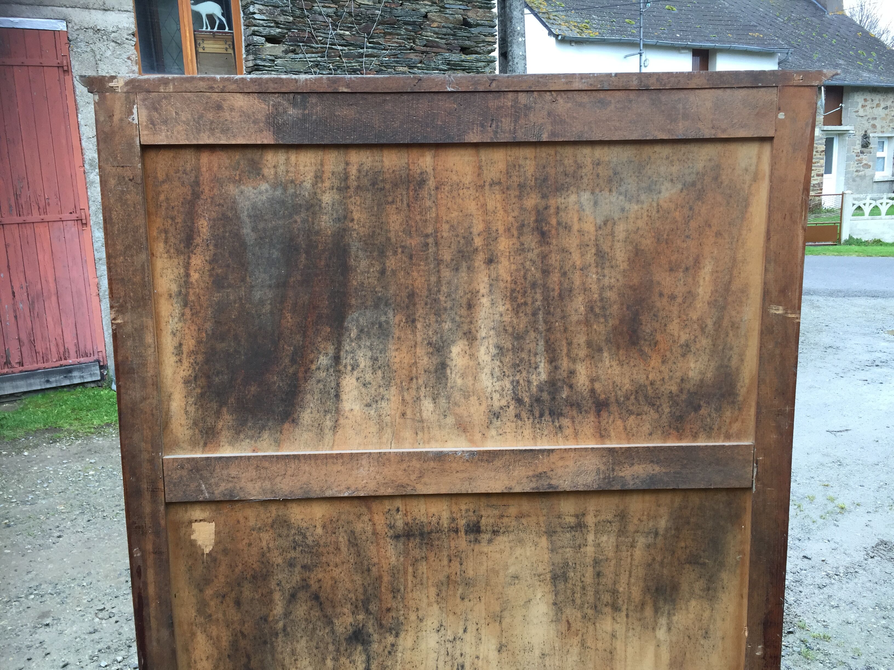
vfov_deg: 48.2
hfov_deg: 61.7
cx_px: 447
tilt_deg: -10.9
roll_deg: +1.6
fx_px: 749
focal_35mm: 29
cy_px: 335
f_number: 2.2
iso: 50
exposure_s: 1/120
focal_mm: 4.15
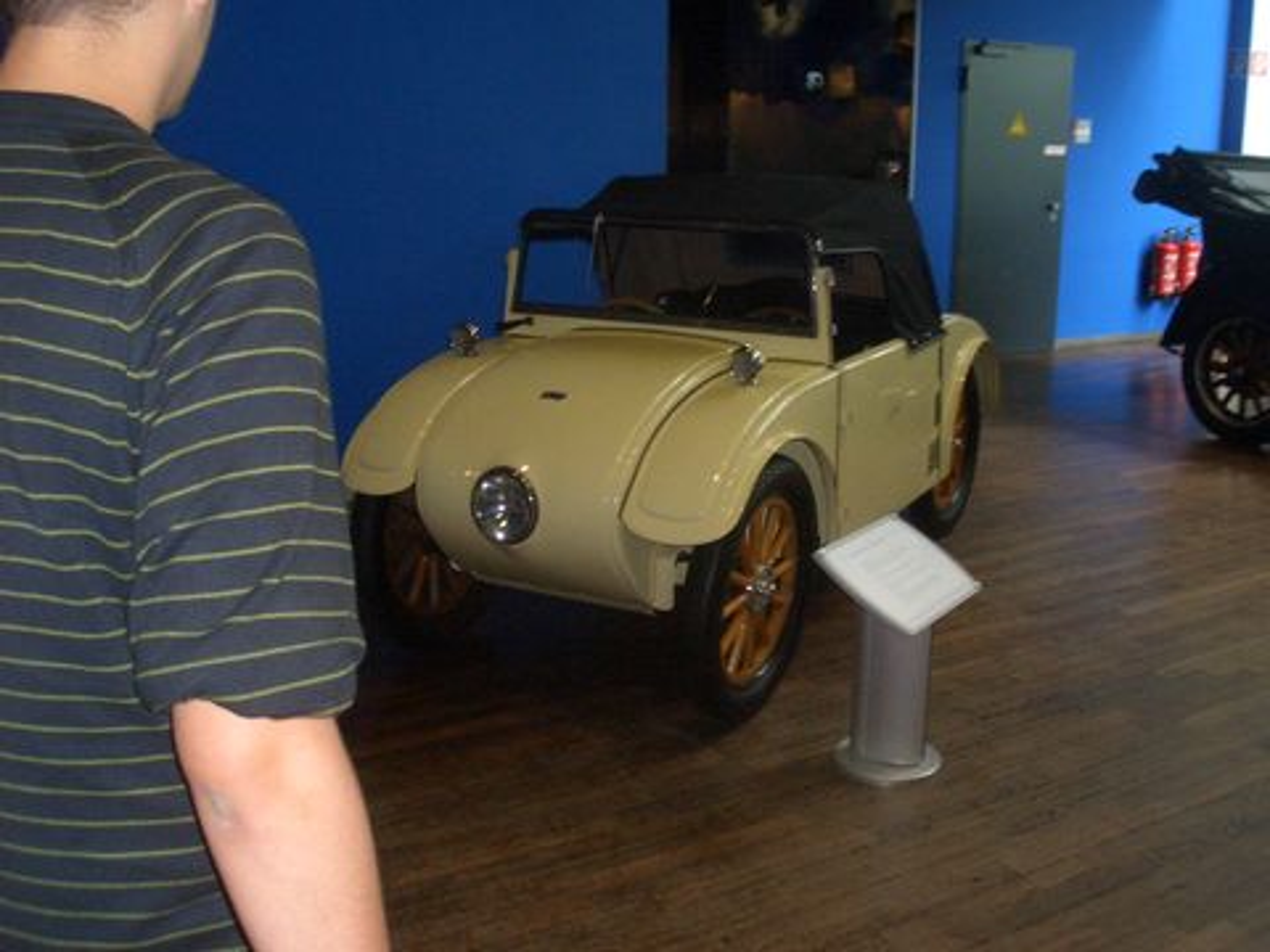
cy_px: 476
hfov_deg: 51.4
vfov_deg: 39.7
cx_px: 635
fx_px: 1321
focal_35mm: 36
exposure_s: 1/40
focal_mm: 4.8
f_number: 4
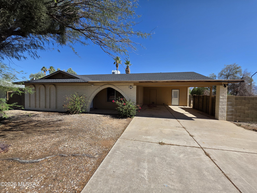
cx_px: 128
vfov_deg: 89.9
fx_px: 97
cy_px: 96
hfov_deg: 106.2
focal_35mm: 13
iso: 40
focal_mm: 2.2
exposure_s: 1/2456
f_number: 1.9
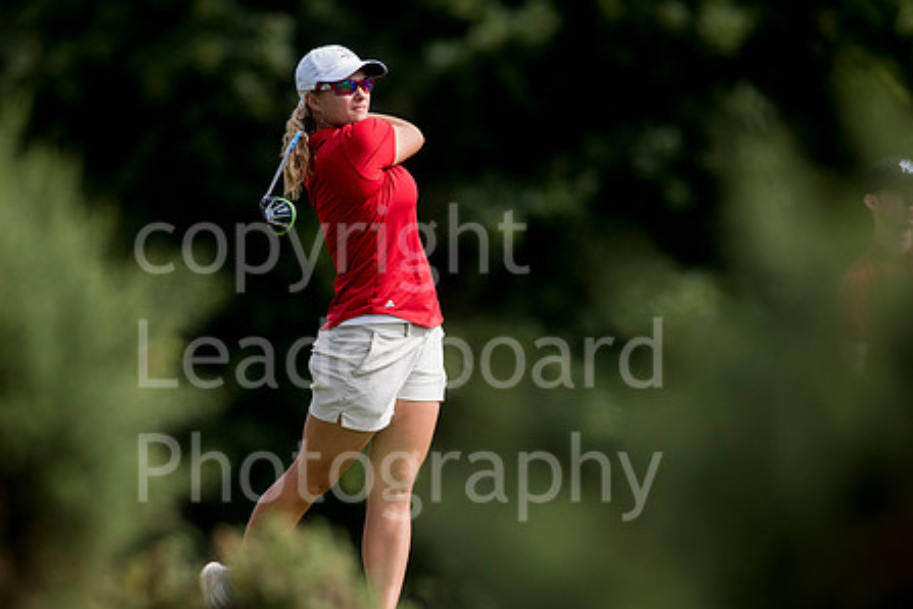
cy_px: 373
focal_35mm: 389
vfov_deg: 3.5
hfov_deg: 5.3
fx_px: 9865
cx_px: 402
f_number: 5
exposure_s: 1/2500
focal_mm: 300
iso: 500
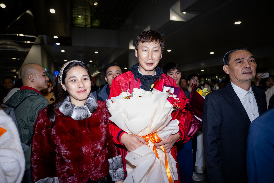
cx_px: 137
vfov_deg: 50.4
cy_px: 92
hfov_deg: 70.4
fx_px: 194
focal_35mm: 26
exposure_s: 1/200
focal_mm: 25.5
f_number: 2.8
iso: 250
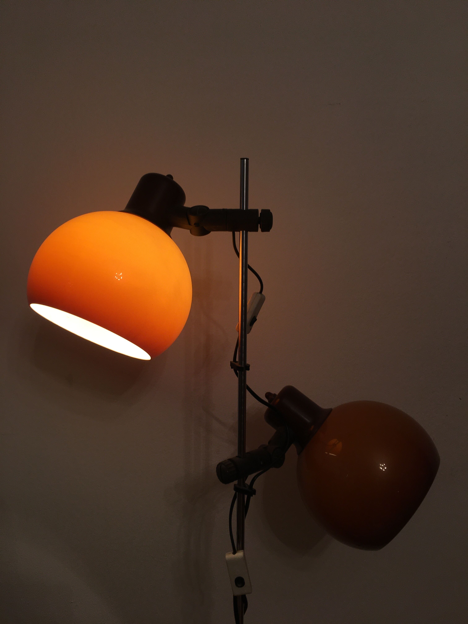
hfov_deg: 48.2
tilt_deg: -5.0
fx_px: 523
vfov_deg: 61.7
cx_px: 234
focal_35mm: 29
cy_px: 312
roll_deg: -0.6
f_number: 2.2
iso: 25
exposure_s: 1/50
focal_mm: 4.15
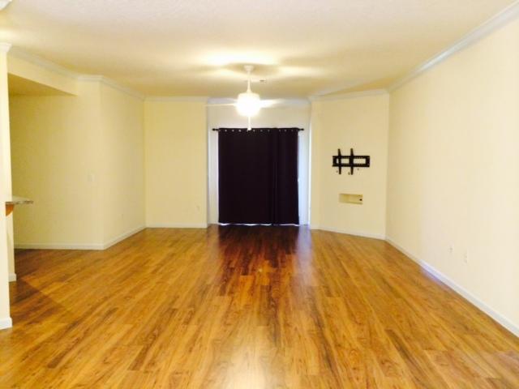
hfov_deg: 60.0
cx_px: 260
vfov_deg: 46.8
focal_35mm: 30
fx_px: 450
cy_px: 194
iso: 320
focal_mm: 4.12
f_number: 2.2
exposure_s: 1/30
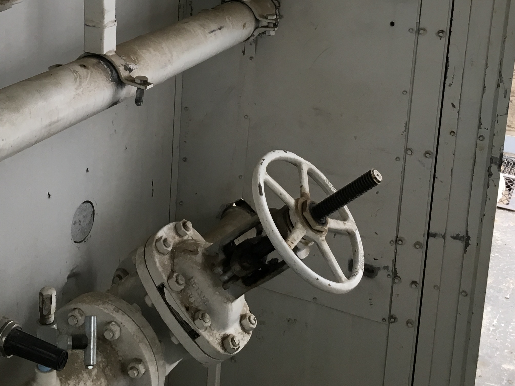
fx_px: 863
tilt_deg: -12.9
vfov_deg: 24.3
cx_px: 181
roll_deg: -0.5
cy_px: 21
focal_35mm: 58
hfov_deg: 33.0
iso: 25
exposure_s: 1/30
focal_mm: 4.15
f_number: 2.2
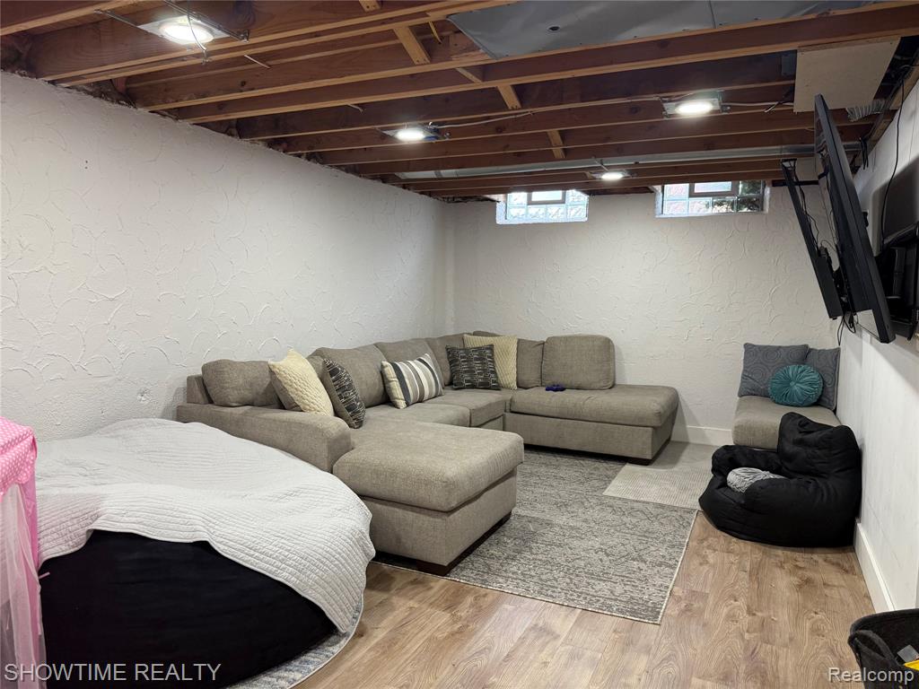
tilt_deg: -4.3
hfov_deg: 71.6
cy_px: 344
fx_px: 637
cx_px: 460
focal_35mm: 24
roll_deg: -0.9
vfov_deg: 56.8
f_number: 1.78
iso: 160
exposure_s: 1/60
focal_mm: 6.76
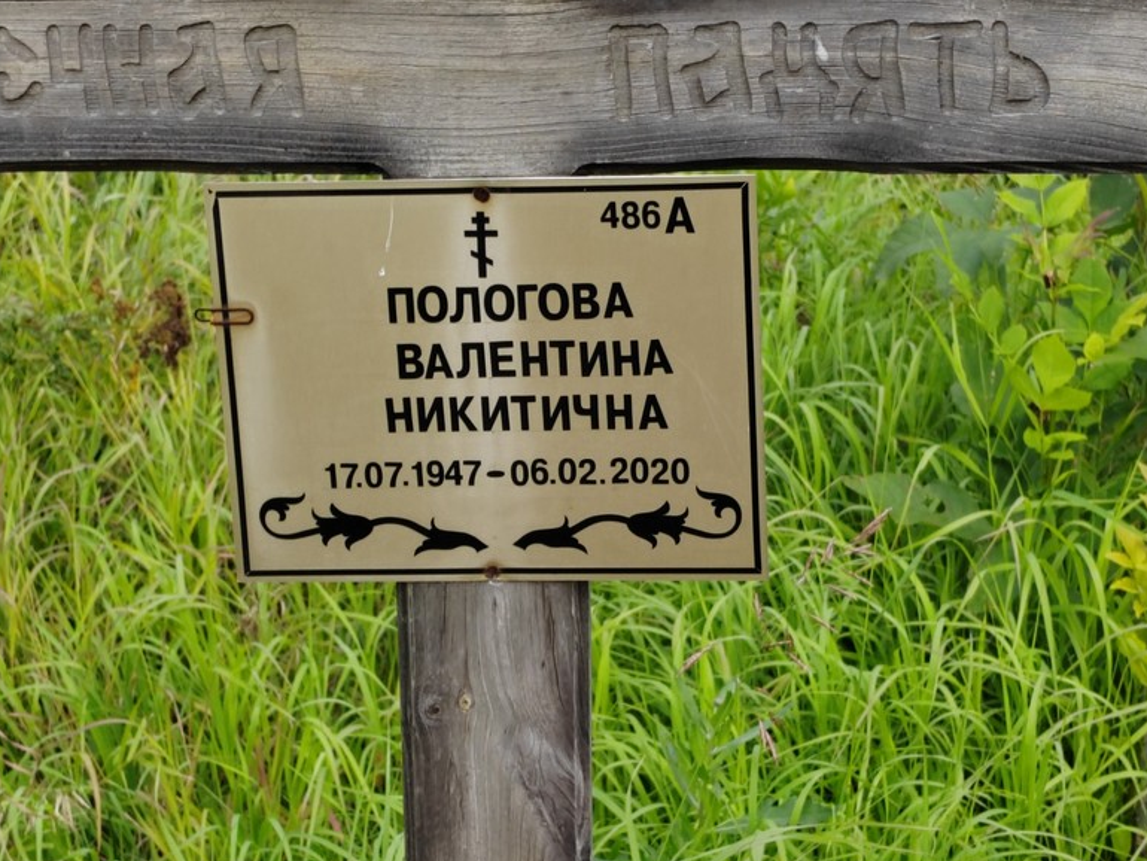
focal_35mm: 81
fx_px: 2685
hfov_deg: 24.1
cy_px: 444
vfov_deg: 18.2
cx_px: 582
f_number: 1.9
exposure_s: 1/360
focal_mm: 5.52
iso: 100
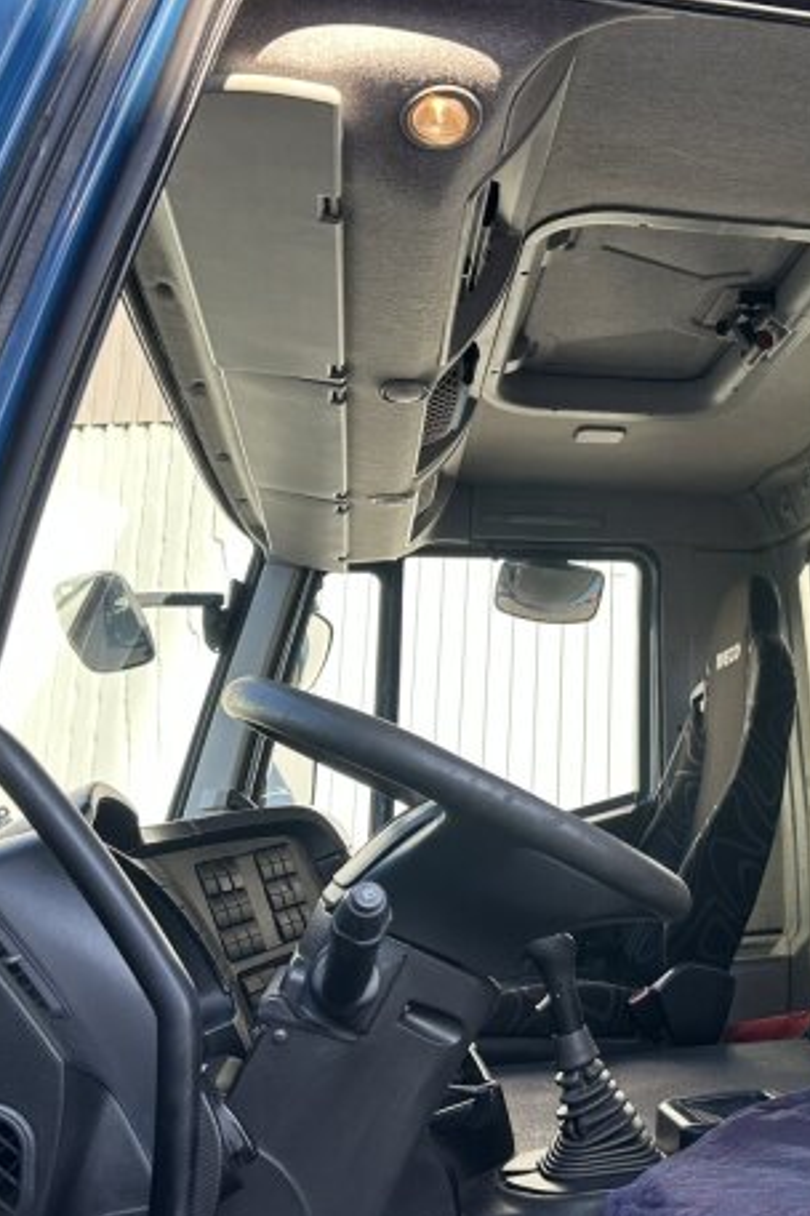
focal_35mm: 35
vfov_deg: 54.4
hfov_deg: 35.8
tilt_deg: +14.5
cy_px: 592
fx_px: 1181
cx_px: 717
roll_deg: +0.5
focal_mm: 6.86
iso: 80
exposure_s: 1/429
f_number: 1.78
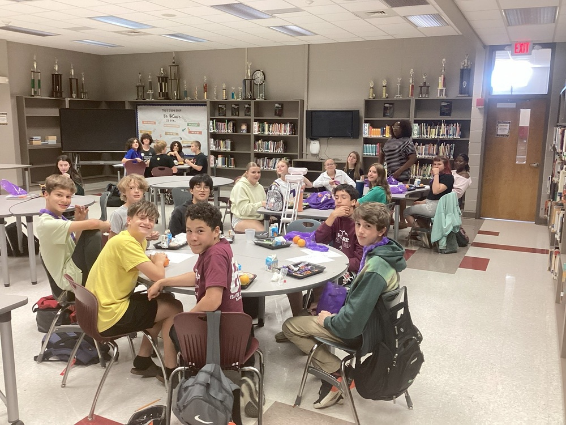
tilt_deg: -10.1
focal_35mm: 31
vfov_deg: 45.4
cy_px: 212
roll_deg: -0.6
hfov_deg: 58.4
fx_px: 507
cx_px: 283
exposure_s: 1/60
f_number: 2.4
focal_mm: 3.3
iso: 250
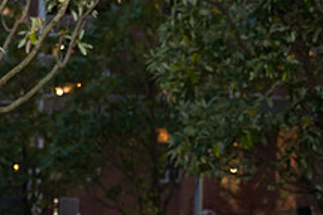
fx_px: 772
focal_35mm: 86
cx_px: -10
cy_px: 248
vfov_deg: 15.4
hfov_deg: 22.6
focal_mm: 32
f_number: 4
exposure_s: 1/200
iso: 1600
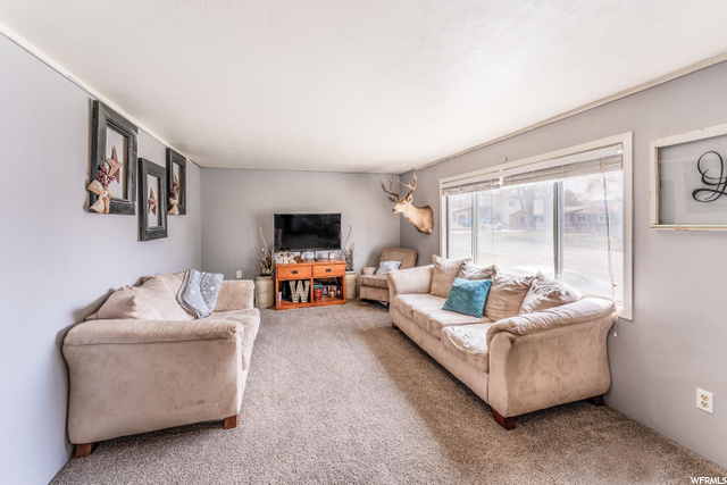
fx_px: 283
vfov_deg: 81.2
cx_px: 364
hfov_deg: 104.2
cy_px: 242
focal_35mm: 14
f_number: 7.1
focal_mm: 14
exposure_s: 1/500
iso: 400
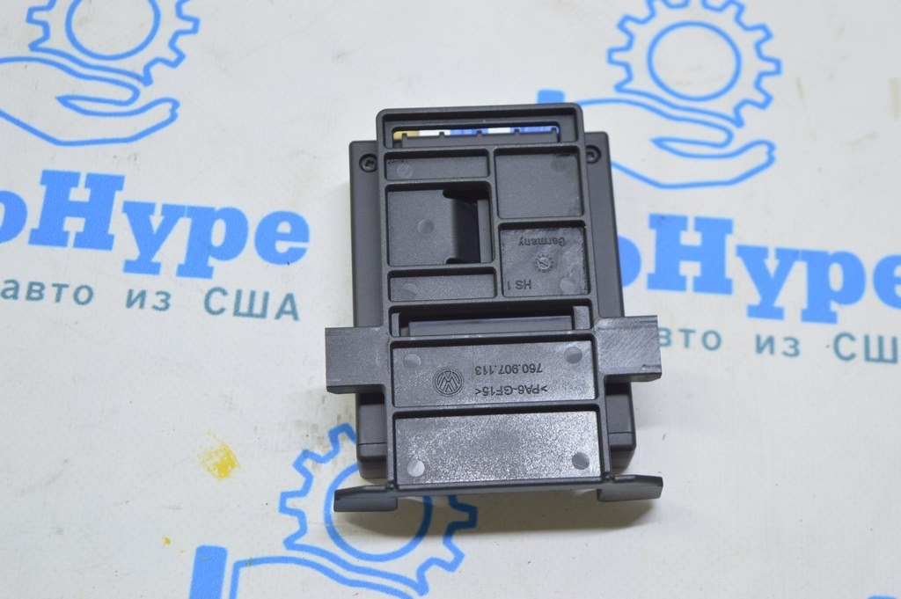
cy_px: 300
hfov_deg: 28.1
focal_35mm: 72
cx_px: 450
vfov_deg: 18.9
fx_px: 1801
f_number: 5.6
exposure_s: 1/20
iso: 400
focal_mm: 48
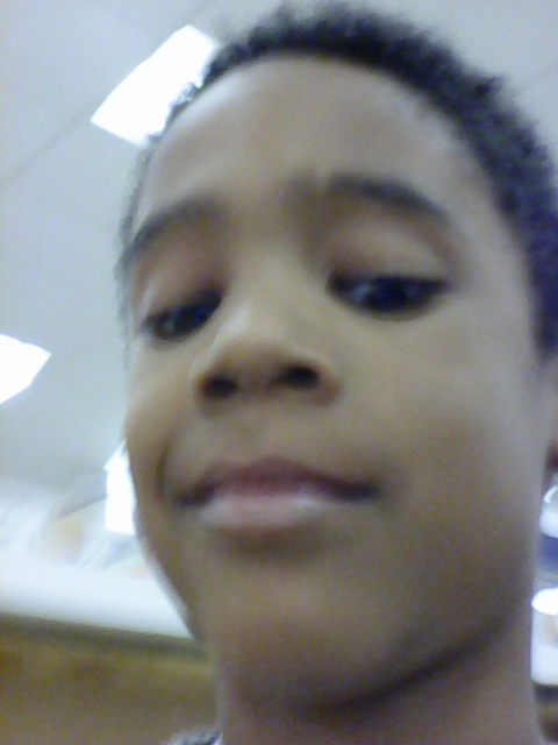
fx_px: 838
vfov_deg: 47.9
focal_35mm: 39
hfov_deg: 36.8
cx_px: 279
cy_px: 372
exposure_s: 1/12.5
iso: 200
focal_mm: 1.87
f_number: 2.8
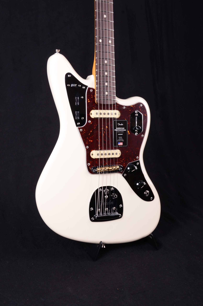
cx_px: 102
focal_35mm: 48
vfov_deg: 41.2
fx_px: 408
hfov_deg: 28.0
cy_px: 153
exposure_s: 1/200
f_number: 13
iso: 200
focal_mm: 32
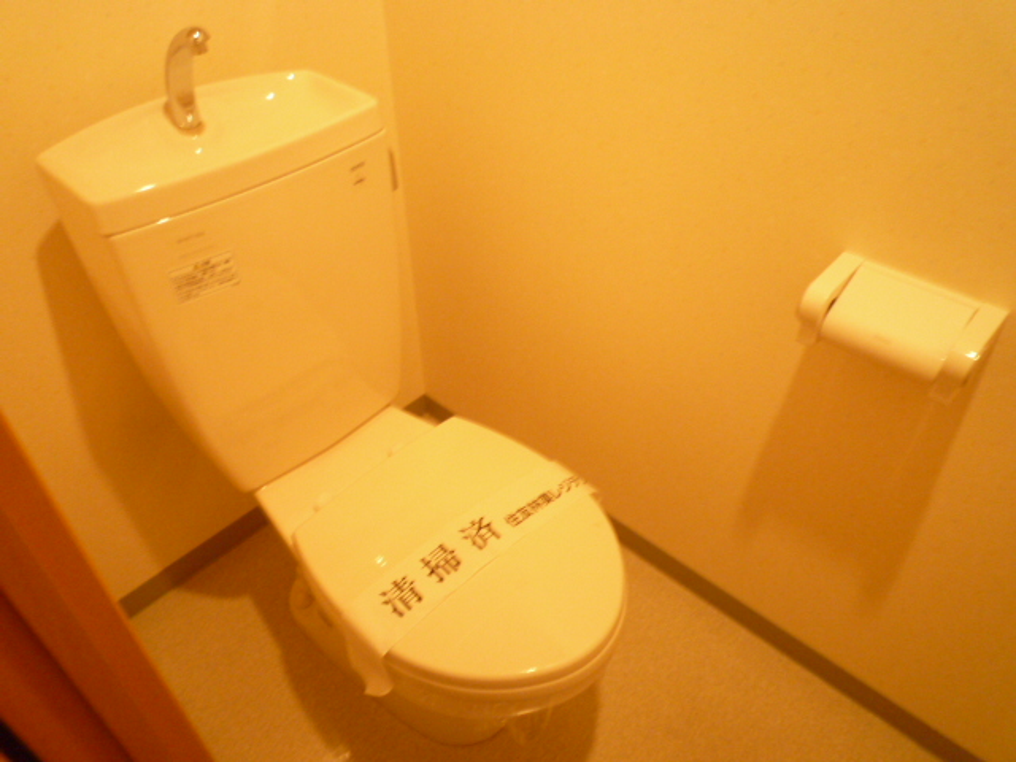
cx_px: 508
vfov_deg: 54.9
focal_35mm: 25
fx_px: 734
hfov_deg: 69.4
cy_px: 381
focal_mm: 4.4
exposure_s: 1/25
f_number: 2.8
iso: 400
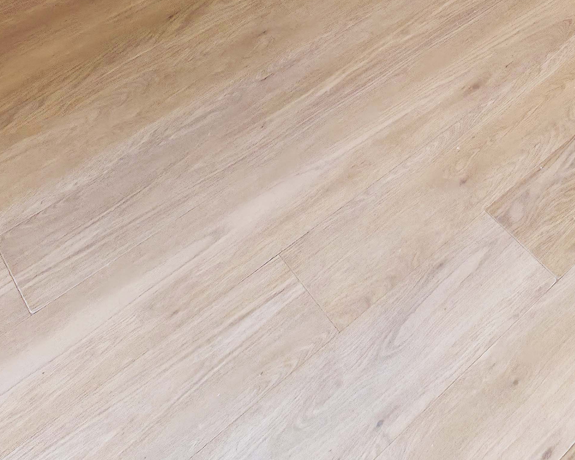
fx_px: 919
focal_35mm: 54
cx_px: 795
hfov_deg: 27.4
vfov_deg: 18.7
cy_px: -445
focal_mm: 2.2
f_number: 1.9
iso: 32
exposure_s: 1/120
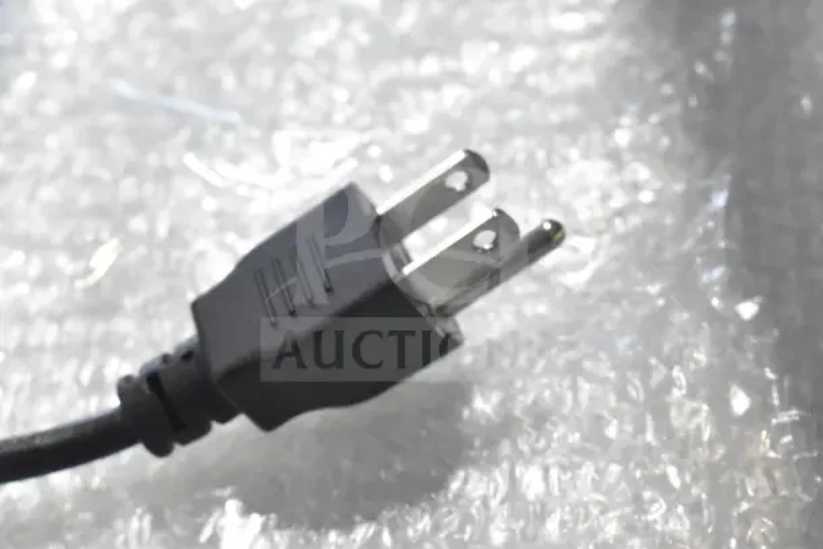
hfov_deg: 24.6
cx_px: 412
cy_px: 274
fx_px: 1886
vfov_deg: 16.6
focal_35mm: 82
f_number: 8
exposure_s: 1/250
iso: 6400
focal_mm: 55
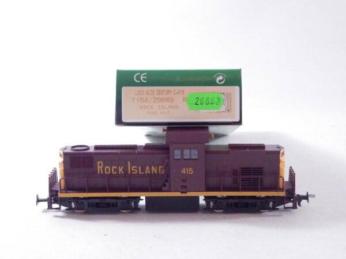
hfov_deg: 29.4
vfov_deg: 22.3
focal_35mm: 66
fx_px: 660
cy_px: 130
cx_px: 173
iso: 1250
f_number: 4.4
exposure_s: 1/160
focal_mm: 11.9
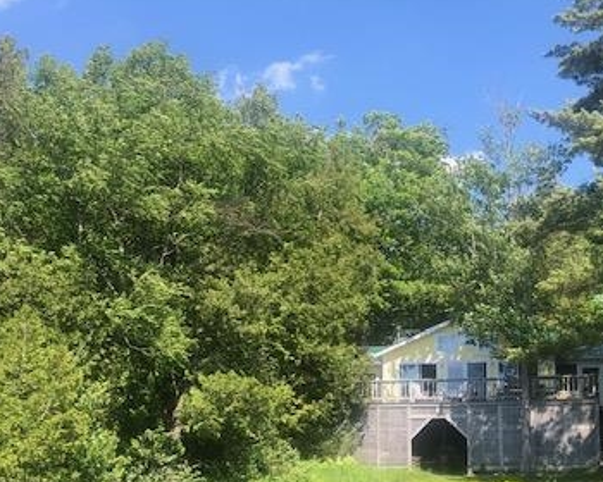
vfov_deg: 29.4
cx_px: 407
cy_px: 401
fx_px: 892
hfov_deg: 36.9
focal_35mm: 50
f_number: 1.8
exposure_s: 1/623
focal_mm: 3.99
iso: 20
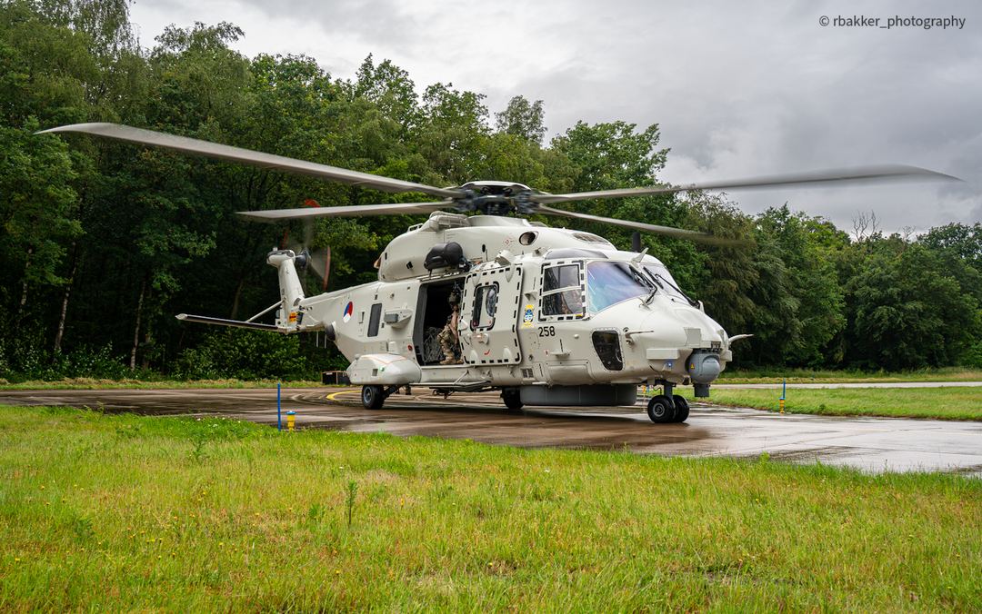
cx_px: 467
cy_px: 306
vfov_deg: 32.6
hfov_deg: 50.0
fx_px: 1052
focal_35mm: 39
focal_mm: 36
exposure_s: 1/200
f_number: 8
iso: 200
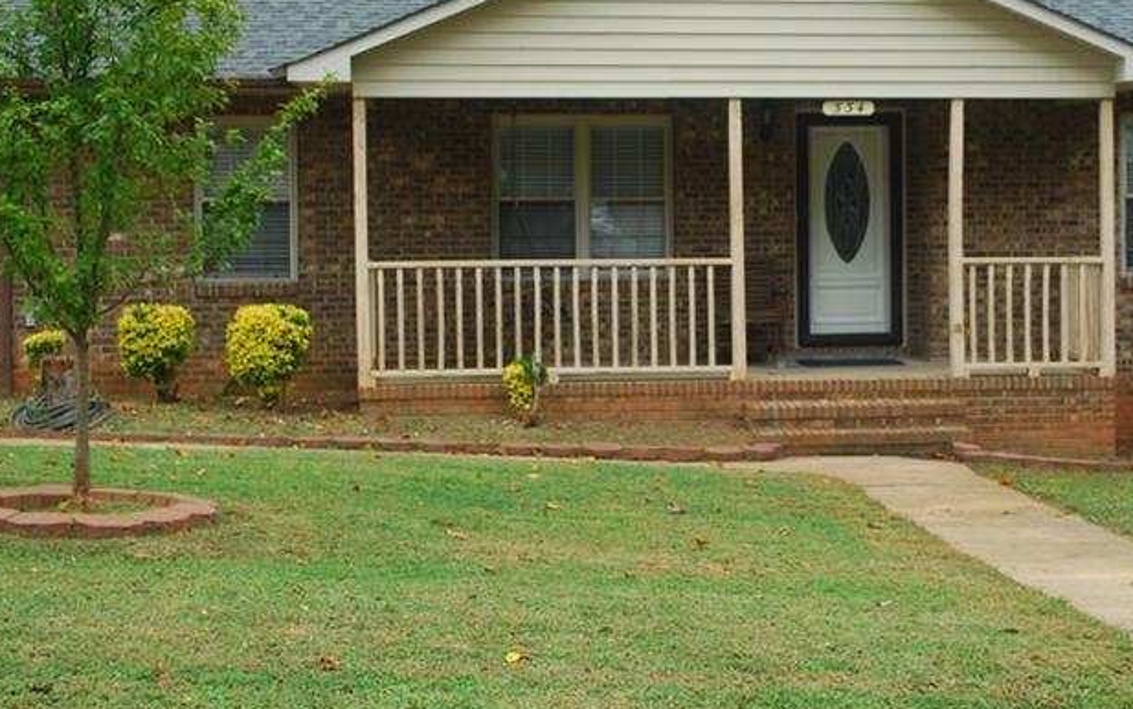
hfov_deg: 30.9
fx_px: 2038
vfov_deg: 19.7
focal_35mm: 66
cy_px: 257
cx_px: 736
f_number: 5
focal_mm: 26
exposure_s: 1/100
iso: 100
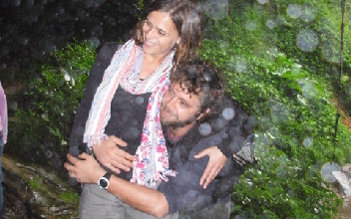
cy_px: 88
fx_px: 526
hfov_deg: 36.9
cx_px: 174
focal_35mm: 55
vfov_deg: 23.5
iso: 259
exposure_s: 1/104
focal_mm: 6.3
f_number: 2.9
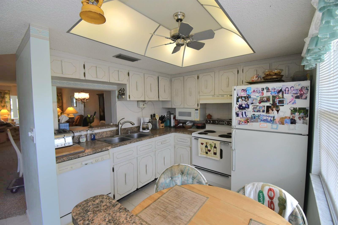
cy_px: 112
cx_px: 169
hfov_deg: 100.4
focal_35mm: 15
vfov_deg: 77.3
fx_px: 141
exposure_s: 1/161
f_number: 6.3
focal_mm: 10
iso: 400
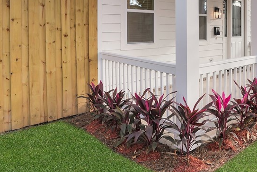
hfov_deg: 55.0
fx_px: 228
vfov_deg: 39.2
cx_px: 202
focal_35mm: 32
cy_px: 30
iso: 320
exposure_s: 1/60
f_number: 9
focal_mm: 16
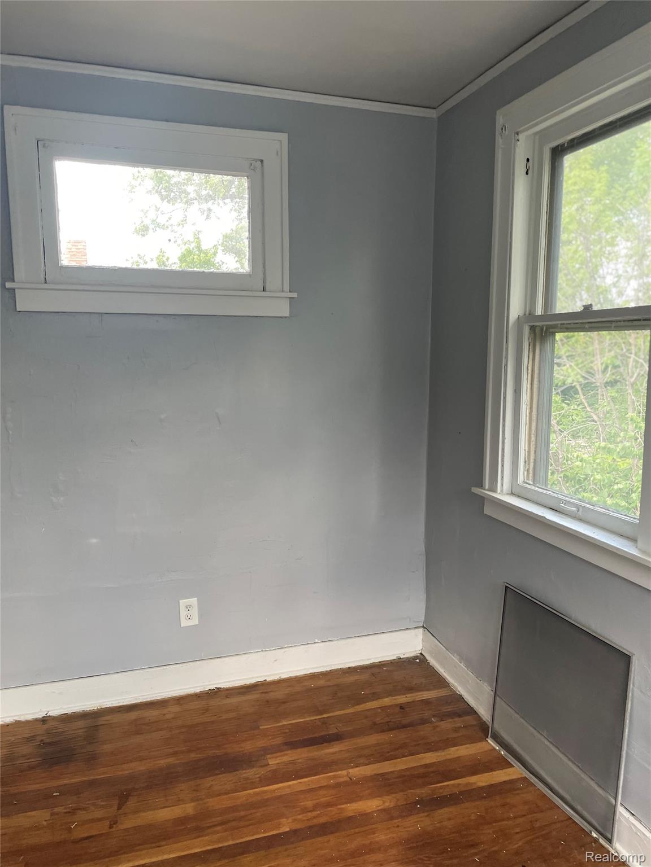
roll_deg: +2.4
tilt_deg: -7.4
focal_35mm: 26
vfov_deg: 67.3
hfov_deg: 53.1
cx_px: 326
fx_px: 652
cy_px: 434
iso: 100
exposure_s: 1/121
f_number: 1.6
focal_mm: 4.2
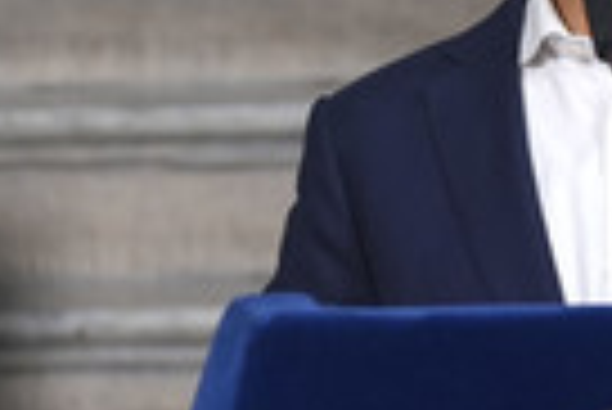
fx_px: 7420
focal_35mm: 436
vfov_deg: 3.2
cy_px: 239
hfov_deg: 4.7
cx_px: 562
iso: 2500
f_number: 5
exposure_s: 1/400
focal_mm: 132
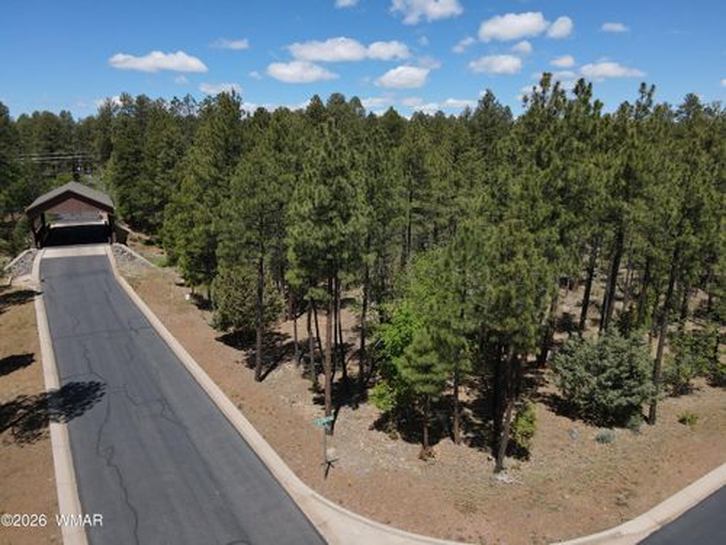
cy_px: 272
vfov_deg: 56.8
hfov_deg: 71.6
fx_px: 503
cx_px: 363
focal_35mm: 24
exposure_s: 1/725
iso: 100
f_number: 2.8
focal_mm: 4.5
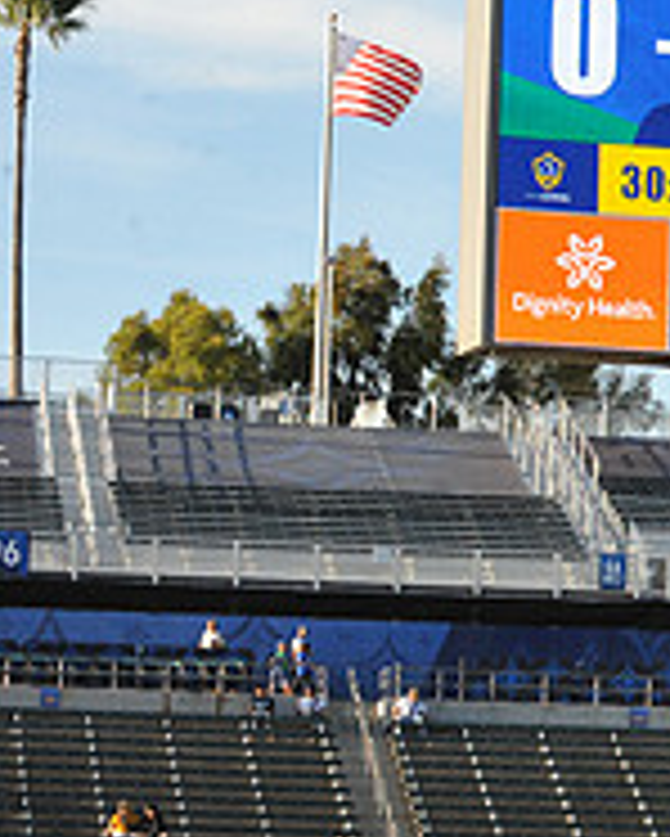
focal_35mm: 234
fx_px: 5795
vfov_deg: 8.2
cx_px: 1187
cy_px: 207
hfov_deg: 6.5
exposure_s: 1/800
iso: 1600
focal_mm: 80
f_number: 14
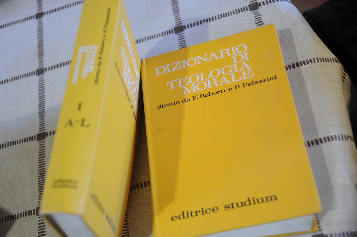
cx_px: 174
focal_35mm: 55
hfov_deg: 36.6
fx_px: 540
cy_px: 120
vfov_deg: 24.8
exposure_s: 1/20
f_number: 2.8
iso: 200
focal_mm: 35
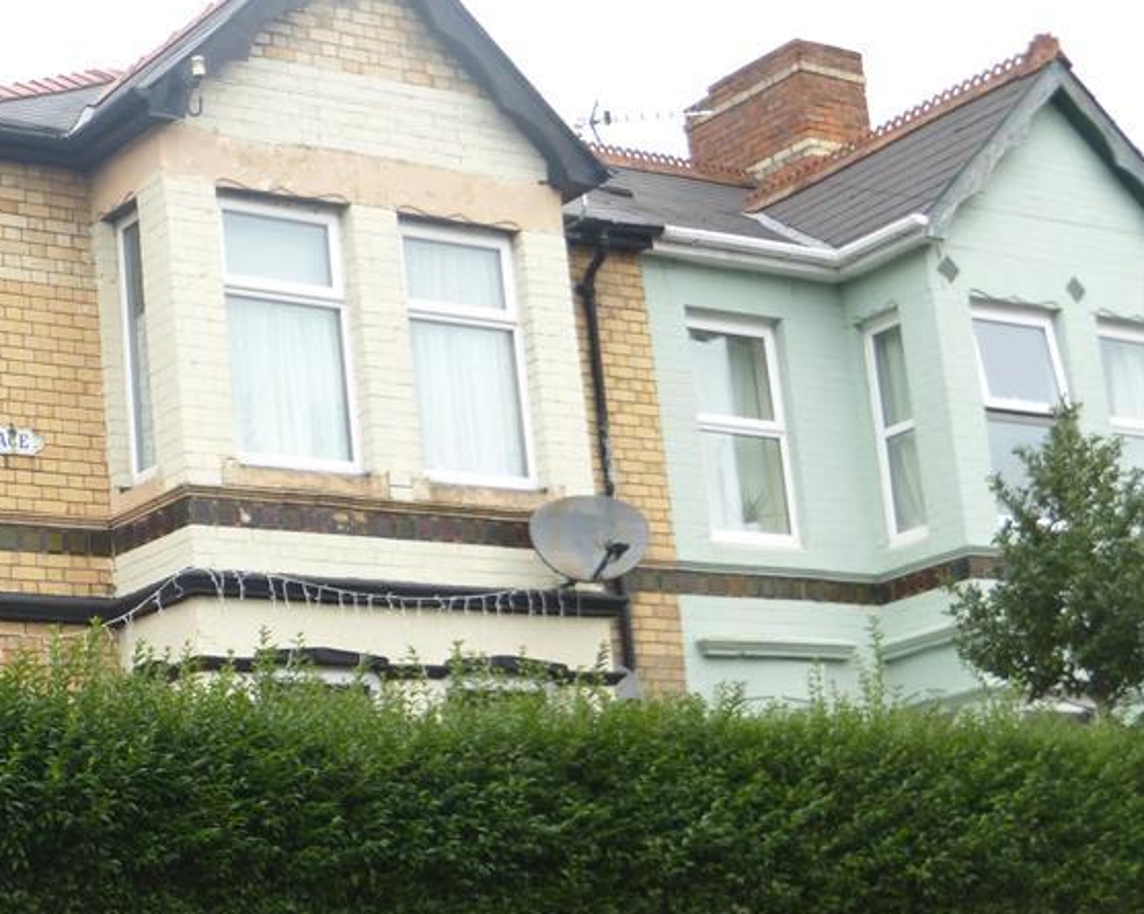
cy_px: 633
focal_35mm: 79
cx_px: 101
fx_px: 2673
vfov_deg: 19.3
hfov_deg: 23.5
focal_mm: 7.9
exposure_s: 1/320
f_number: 4.1
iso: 100
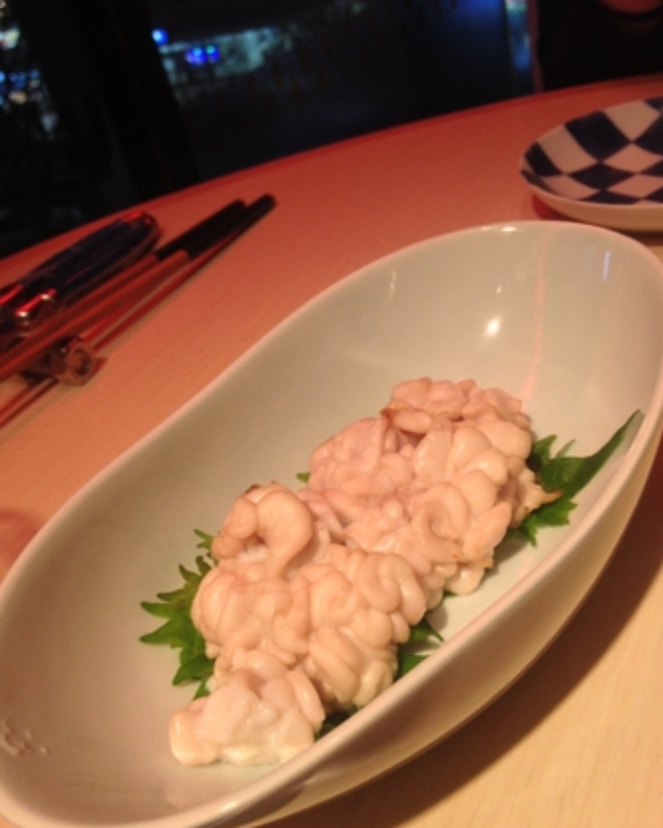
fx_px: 907
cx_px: 332
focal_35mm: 37
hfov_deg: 40.1
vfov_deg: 49.1
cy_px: 418
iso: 64
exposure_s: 1/20
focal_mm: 4.28
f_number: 2.4
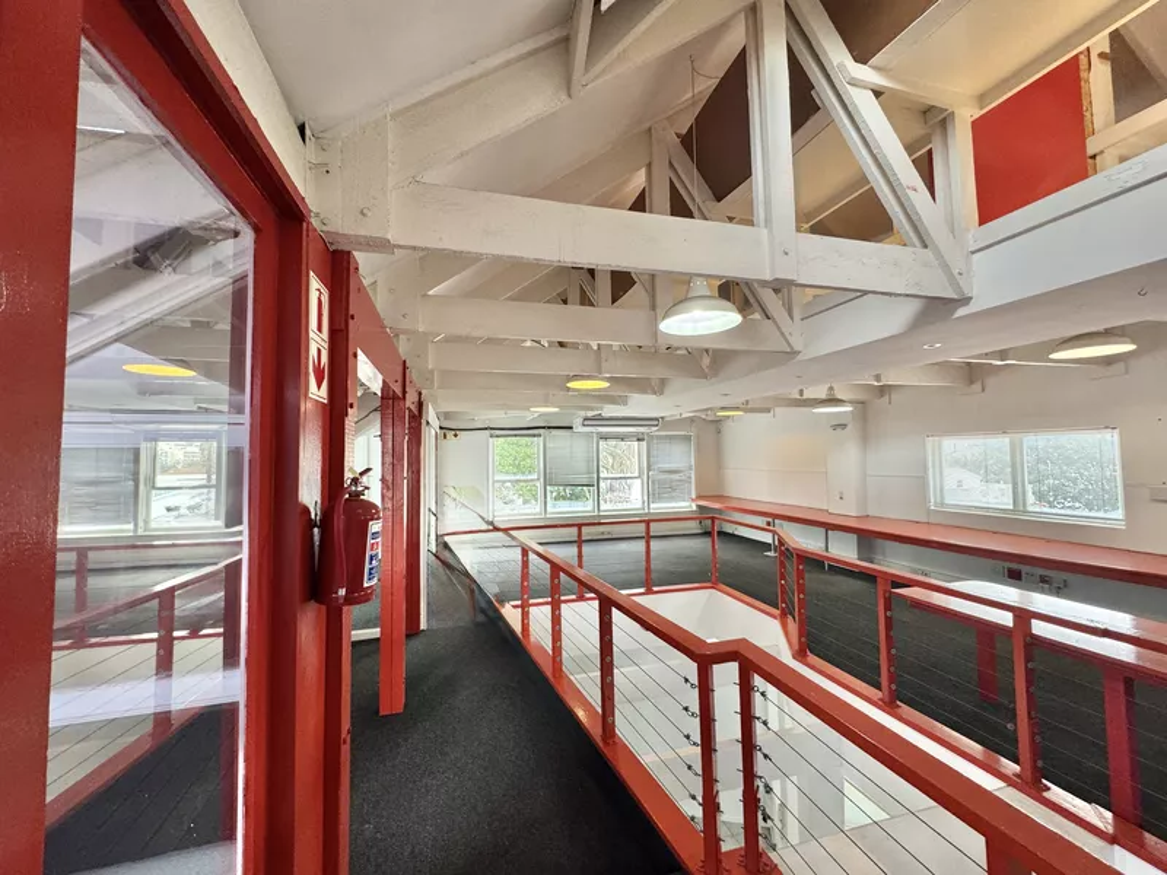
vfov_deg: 85.7
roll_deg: +0.8
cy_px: 438
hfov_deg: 102.1
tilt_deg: +2.2
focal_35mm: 14
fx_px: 472
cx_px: 584
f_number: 2.2
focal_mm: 2.22
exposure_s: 1/50
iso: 200
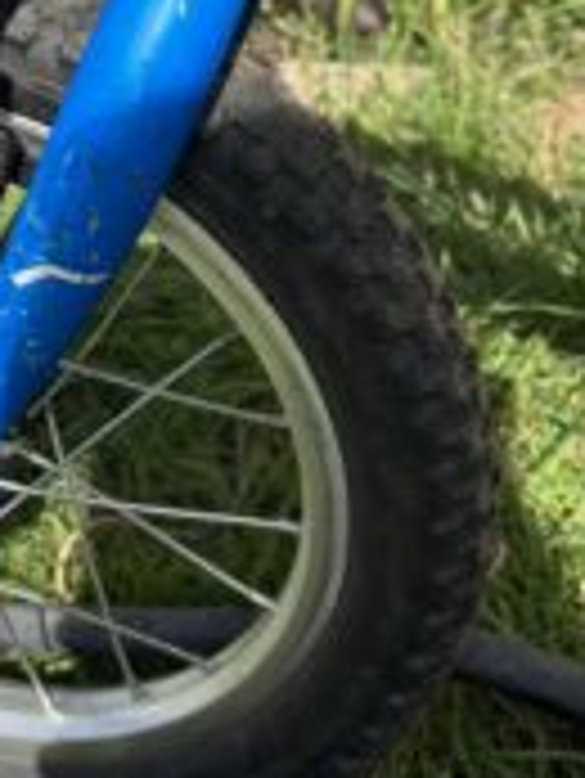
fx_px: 1215
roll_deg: +10.0
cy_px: 193
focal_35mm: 54
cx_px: 130
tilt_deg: -29.5
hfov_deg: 26.6
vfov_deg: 34.8
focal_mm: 5.96
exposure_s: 1/1311
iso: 50
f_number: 1.6
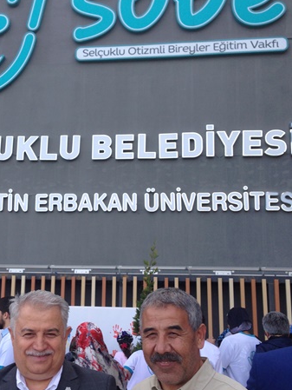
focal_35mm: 47
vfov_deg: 40.3
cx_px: 88
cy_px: 227
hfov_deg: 30.6
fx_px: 528
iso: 50
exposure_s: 1/197
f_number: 2.4
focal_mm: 4.12
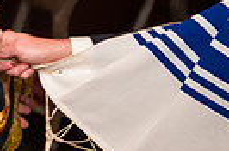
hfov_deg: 15.0
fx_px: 692
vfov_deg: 11.9
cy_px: -81
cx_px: -240
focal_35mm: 109
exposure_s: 1/200
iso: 1250
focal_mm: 24
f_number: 3.2
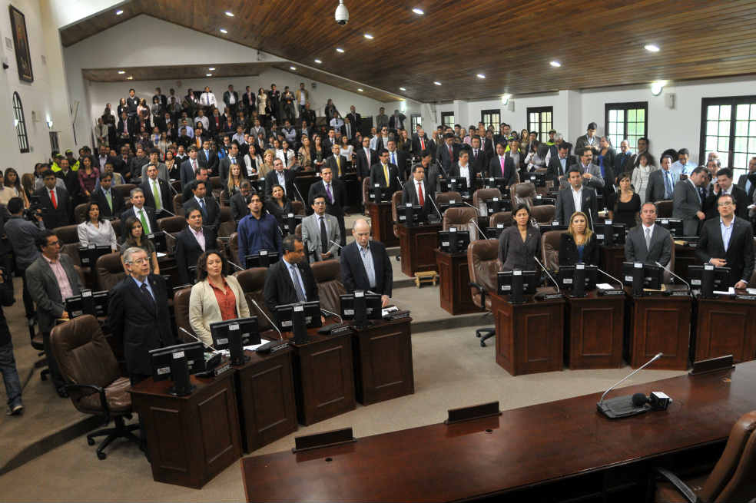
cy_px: 252
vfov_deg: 43.6
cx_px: 378
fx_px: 630
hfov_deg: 62.0
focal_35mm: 30
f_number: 3.2
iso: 800
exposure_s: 1/80
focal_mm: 20
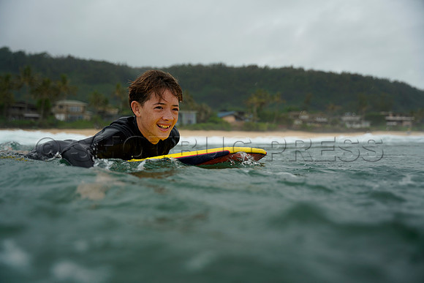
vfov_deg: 34.8
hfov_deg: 50.3
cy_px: 142
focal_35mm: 38
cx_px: 212
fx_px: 451
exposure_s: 1/500
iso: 100
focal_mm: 38.3
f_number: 2.8
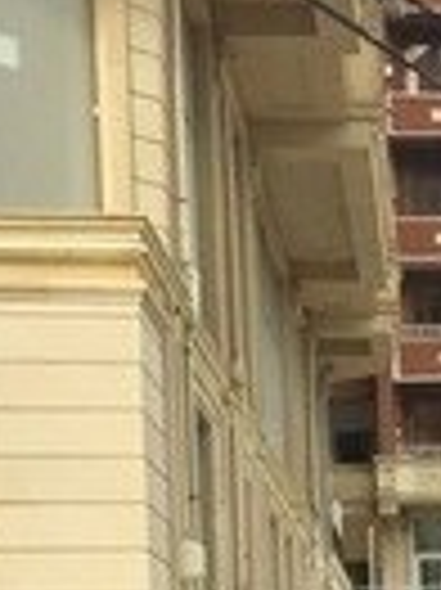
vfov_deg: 16.5
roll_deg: +1.4
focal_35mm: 110
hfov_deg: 12.9
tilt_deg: -1.9
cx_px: 594
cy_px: 847
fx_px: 1872
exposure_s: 1/1319
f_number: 2.2
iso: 32
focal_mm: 4.15
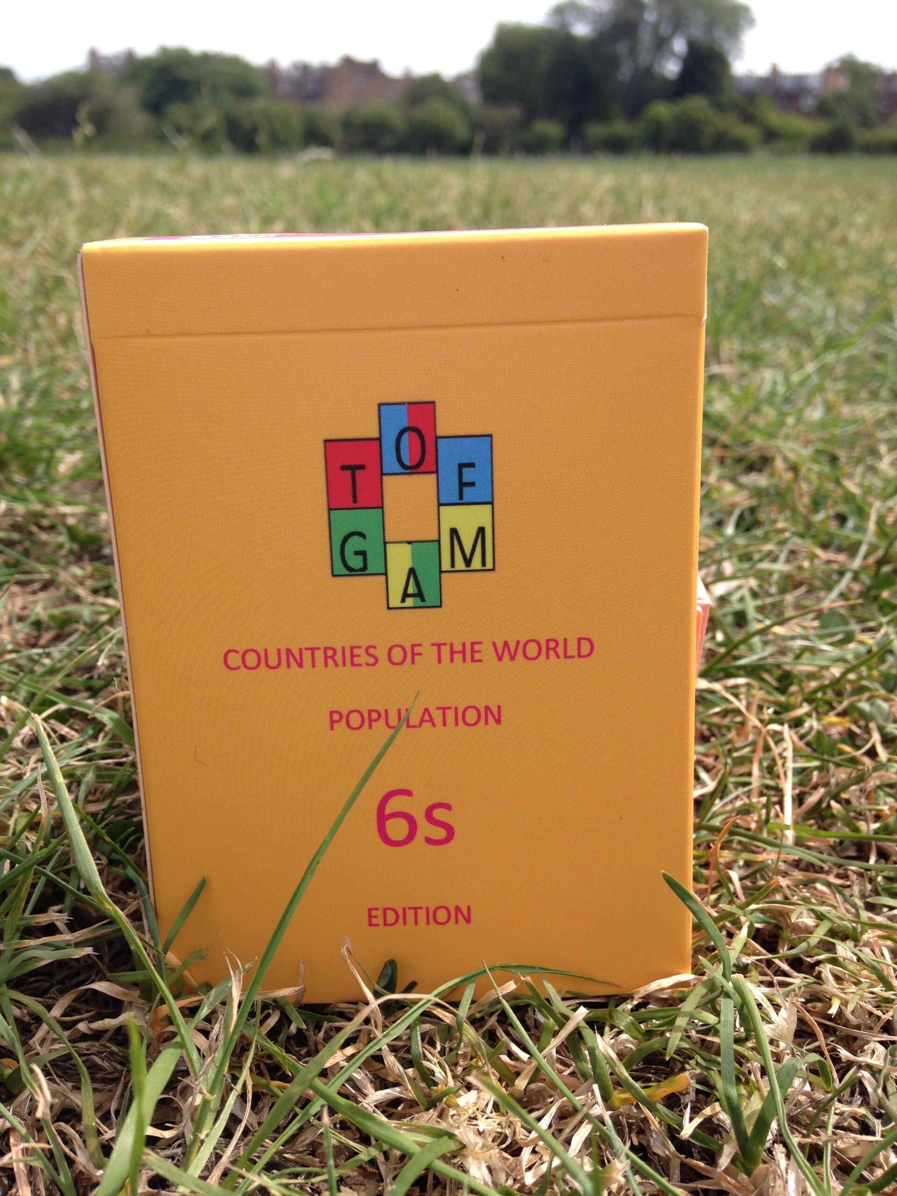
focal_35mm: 33
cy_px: 598
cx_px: 448
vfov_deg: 55.4
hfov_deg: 42.9
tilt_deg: -20.4
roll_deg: -1.7
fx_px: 1140
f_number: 2.4
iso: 50
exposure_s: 1/786
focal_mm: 4.12
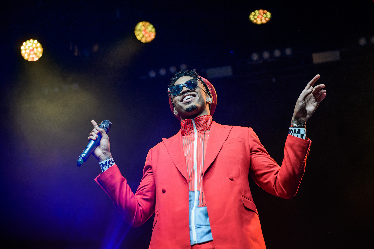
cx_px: 187
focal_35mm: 70
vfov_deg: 19.4
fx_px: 727
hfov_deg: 28.9
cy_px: 124
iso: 1600
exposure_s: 1/500
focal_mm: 70
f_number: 4
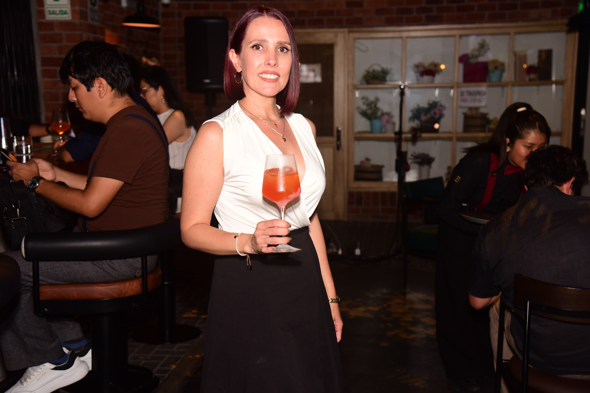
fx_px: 819
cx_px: 295
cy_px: 196
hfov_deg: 39.6
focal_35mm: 50
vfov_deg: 27.0
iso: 800
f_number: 5
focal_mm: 50
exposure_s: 1/125
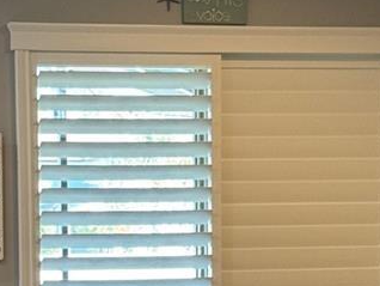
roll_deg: +1.7
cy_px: 500
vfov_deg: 8.0
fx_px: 1988
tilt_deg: -7.1
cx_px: 111
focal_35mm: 181
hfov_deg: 10.9
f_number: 1.78
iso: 200
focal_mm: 6.76
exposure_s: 1/60
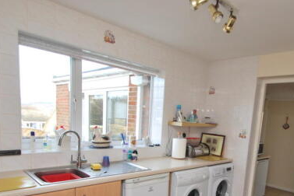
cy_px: 157
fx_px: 212
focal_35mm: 26
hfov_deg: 68.3
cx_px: 183
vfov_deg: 47.0
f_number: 4
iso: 200
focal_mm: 10
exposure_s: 1/60
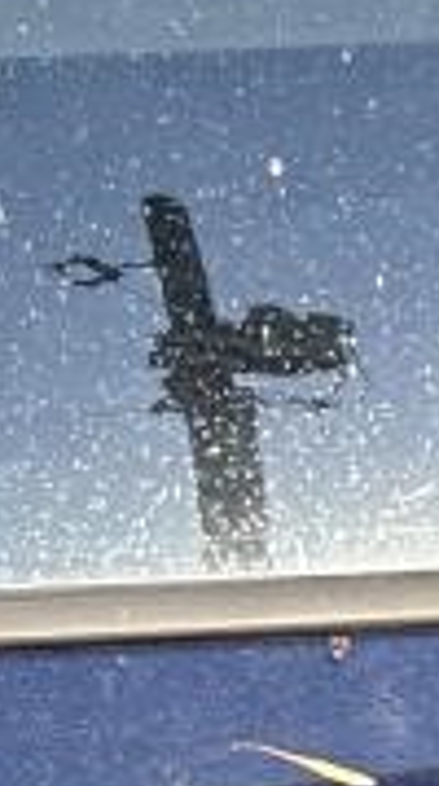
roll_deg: +3.0
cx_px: 966
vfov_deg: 10.2
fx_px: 4223
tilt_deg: -21.0
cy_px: 1313
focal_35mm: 203
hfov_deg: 5.8
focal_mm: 5.7
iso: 50
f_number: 1.5
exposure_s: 1/758
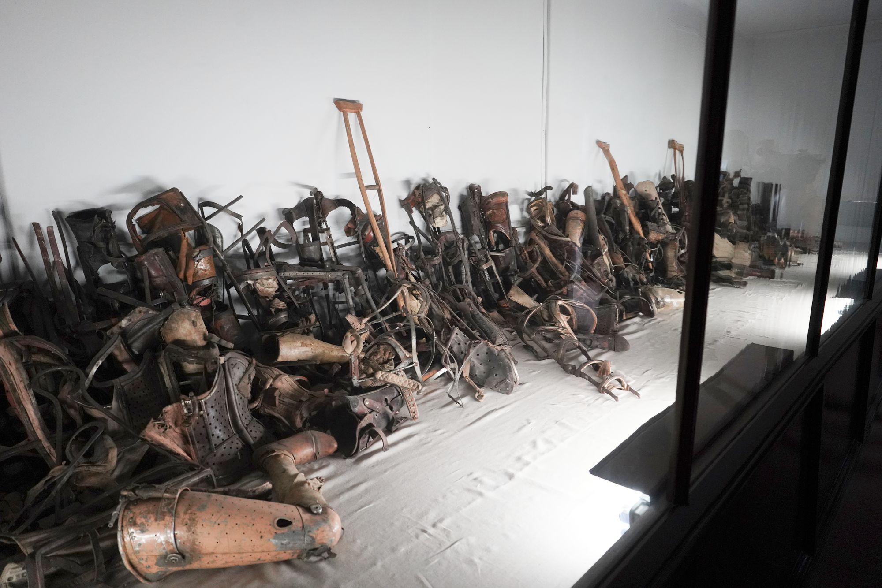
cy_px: 294
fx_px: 588
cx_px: 441
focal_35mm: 24
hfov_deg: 73.7
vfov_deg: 53.1
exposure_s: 1/80
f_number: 3.5
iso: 3200
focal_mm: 24
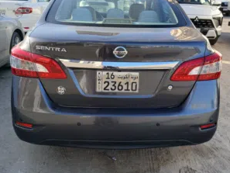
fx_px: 233
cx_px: 115
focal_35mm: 35
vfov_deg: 40.7
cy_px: 82
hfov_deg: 52.6
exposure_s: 1/127
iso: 20
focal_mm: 3.98
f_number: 1.8
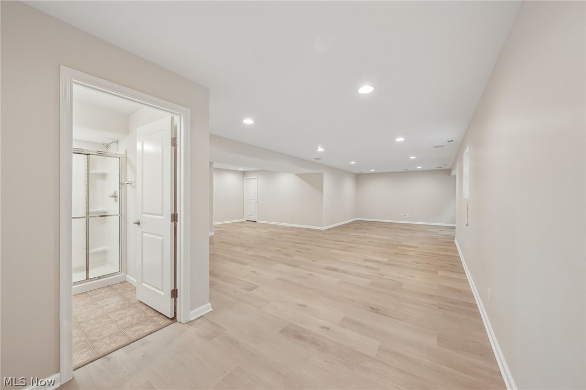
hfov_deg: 108.4
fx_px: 212
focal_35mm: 13
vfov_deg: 85.4
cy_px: 195
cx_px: 293
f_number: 8
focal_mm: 13
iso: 400
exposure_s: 1/6
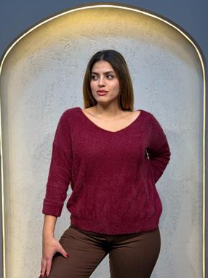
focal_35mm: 52
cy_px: 146
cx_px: 100
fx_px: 416
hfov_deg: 28.0
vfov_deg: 36.8
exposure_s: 1/195
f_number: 1.78
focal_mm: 6.76
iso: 64
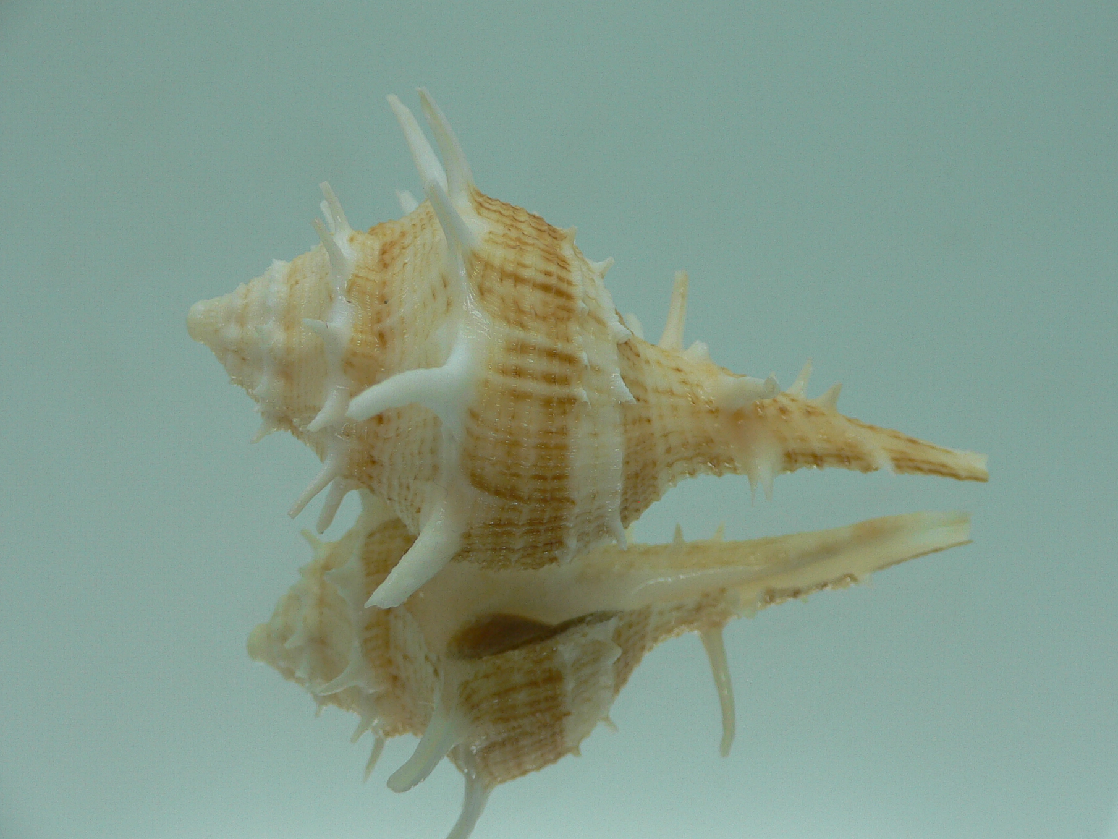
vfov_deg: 36.8
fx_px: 1260
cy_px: 410
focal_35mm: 39
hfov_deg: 47.9
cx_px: 569
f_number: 2.8
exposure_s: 1/80
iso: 80
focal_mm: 4.6
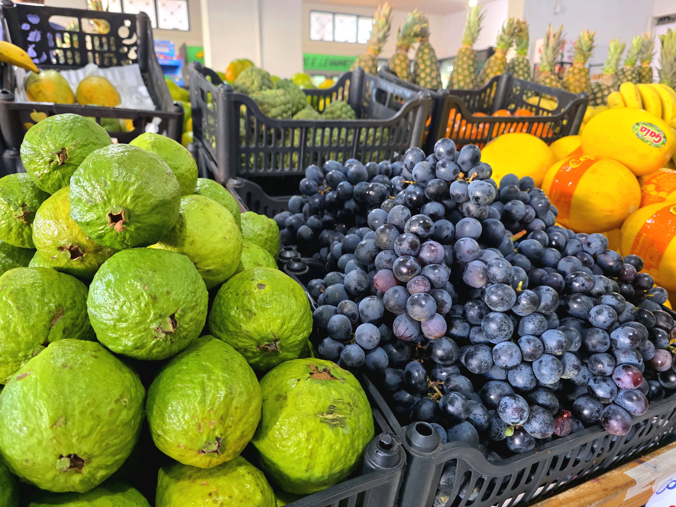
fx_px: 449
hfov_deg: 73.9
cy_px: 254
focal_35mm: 23
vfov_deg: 58.9
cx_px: 338
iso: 500
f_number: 1.7
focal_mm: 6.3
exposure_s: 1/120
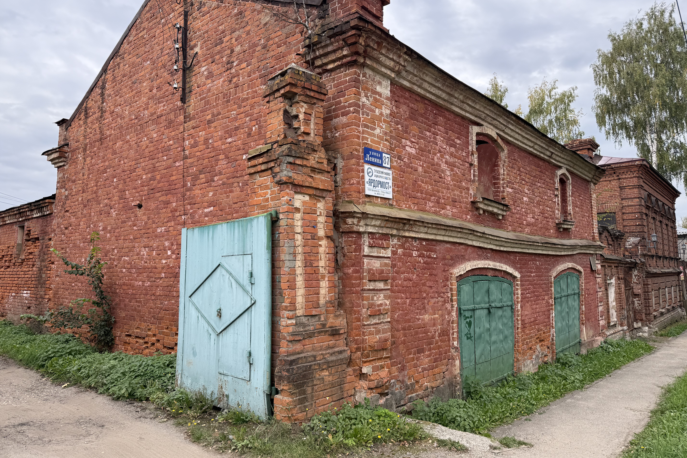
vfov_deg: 51.2
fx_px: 477
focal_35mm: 25
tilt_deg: +7.1
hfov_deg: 71.5
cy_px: 211
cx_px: 344
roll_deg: +1.0
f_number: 1.78
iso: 80
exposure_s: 1/467
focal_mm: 6.76
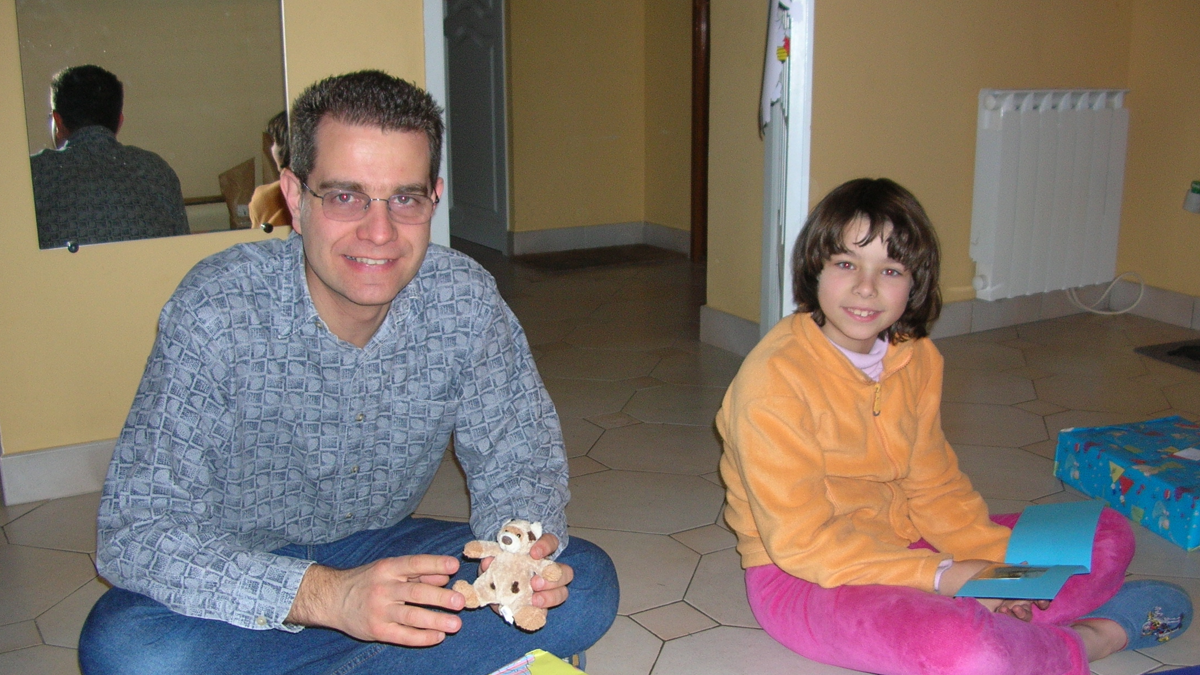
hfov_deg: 50.5
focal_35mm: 40
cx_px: 608
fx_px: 1273
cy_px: 410
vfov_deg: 29.6
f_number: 2.8
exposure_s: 1/60.1
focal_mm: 5.8
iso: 77
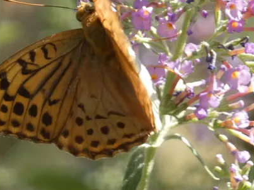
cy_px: 52
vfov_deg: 1.3
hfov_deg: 1.7
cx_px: 122
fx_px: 8348
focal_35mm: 1138
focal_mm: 128.4
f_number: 5.6
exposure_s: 1/100
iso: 200
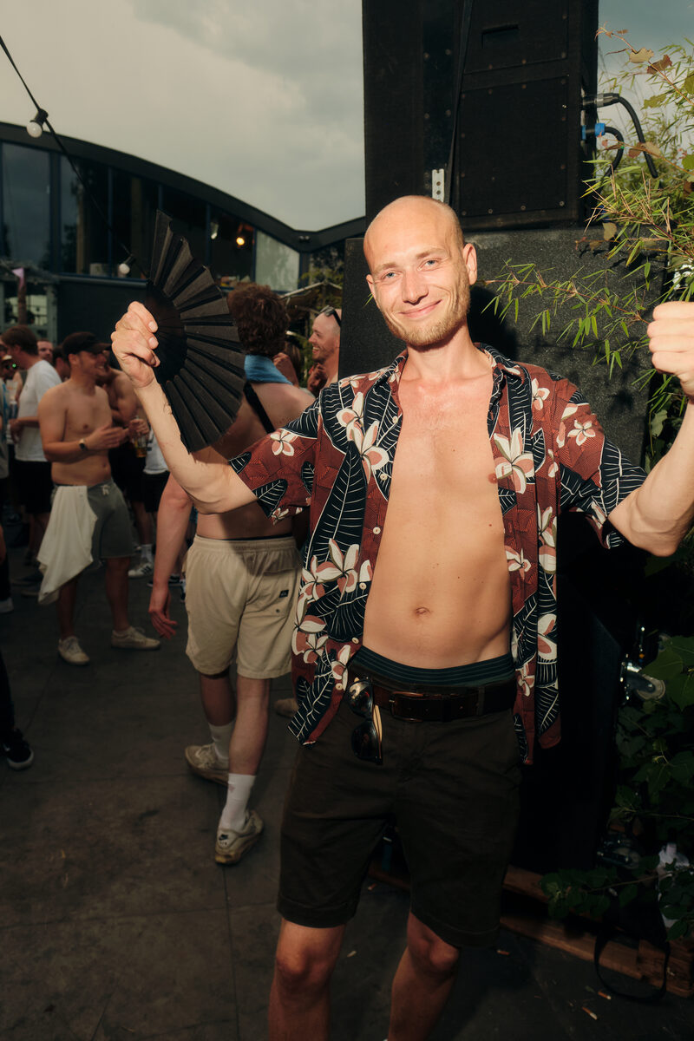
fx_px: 694
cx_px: 347
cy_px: 520
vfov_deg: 73.7
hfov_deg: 53.1
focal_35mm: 24
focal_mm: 16
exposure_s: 1/180
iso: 640
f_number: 3.6
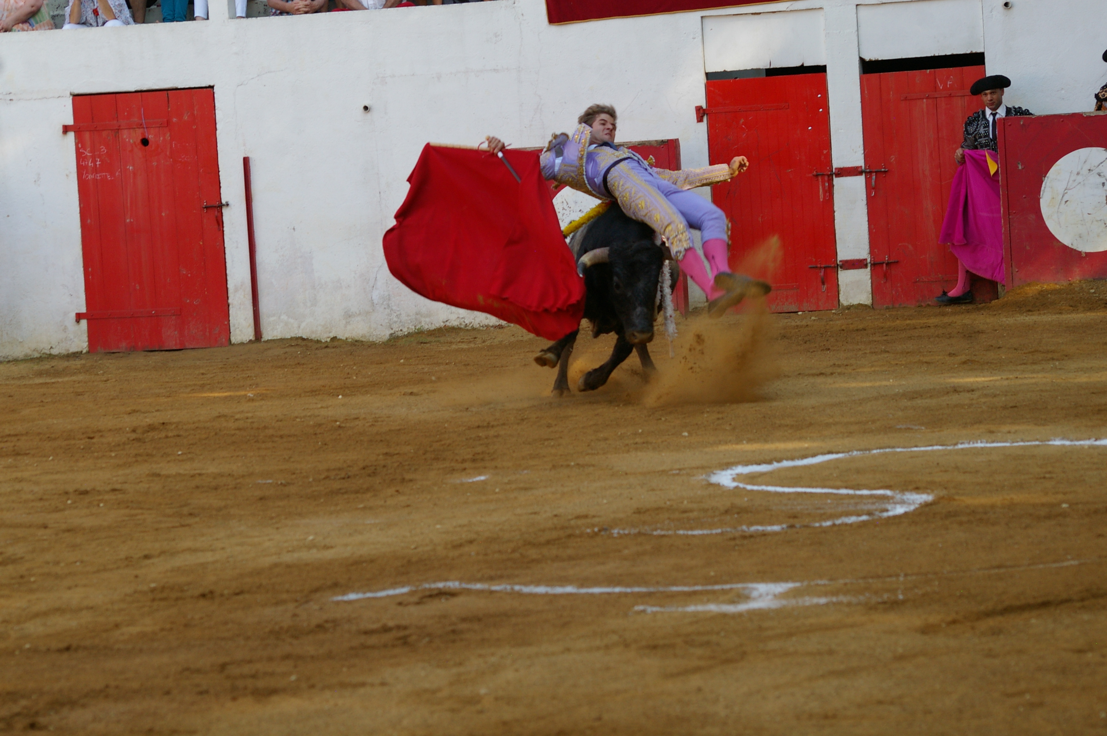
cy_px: 368
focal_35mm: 150
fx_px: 4608
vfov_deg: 9.1
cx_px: 554
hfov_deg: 13.7
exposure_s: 1/350
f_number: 5.6
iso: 400
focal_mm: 100
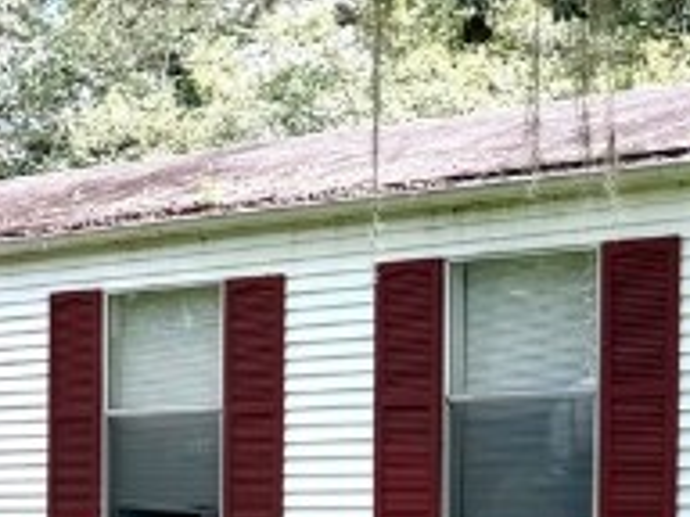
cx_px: -755
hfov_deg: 13.0
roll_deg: +0.1
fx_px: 2551
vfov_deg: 11.4
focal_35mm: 128
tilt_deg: -3.4
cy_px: 625
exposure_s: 1/407
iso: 80
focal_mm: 6.76
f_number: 1.78
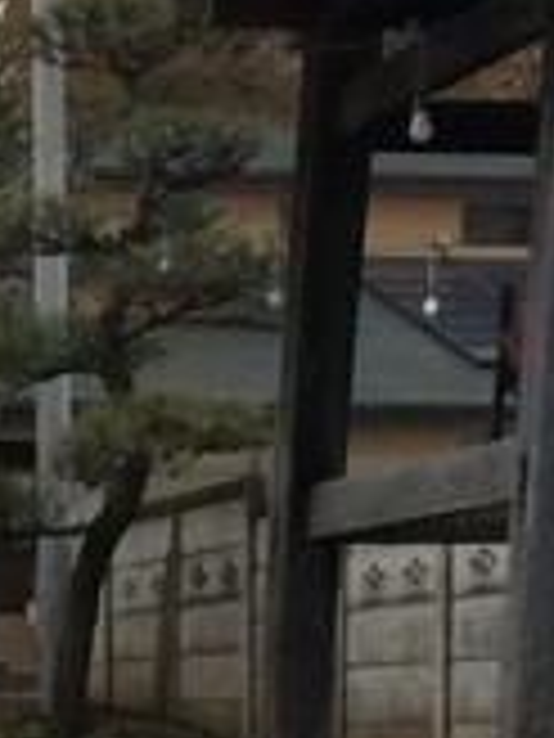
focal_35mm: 181
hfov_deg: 8.0
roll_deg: +2.5
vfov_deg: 10.4
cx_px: -302
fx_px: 3862
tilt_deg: -9.6
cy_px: 1274
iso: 100
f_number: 2.2
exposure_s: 1/30
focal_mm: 4.15
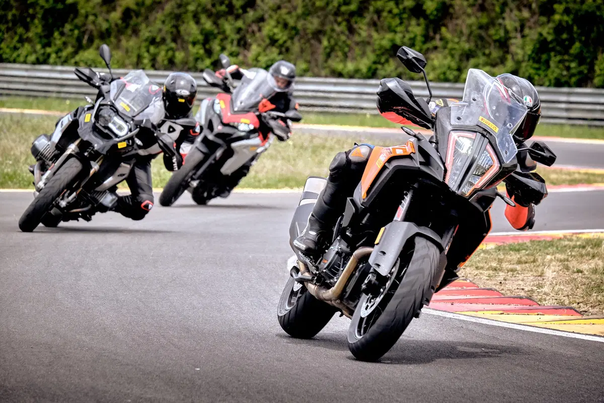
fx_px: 5033
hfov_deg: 6.9
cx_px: 302
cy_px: 202
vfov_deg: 4.6
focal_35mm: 300
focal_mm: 200
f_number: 8
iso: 640
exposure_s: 1/1250
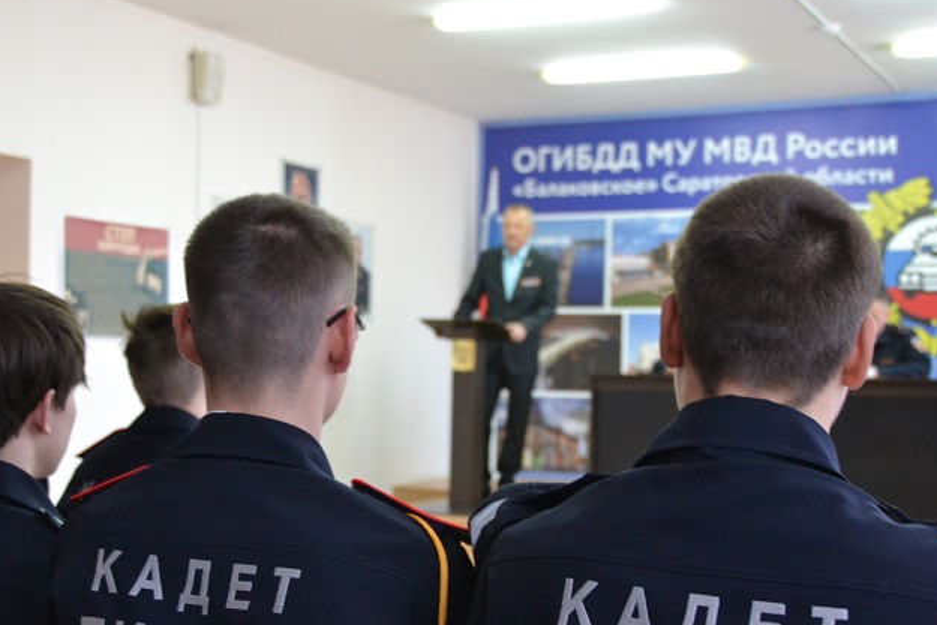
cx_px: 430
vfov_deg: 24.3
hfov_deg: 35.8
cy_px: 366
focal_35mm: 56
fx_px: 1448
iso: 1400
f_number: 4
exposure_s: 1/60
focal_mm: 29
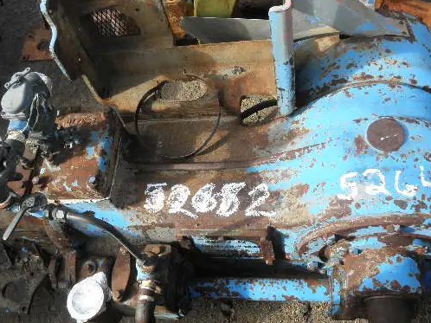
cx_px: 192
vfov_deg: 39.6
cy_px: 141
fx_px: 448
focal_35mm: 36
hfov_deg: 51.3
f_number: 3
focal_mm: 5
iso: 64
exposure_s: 1/320
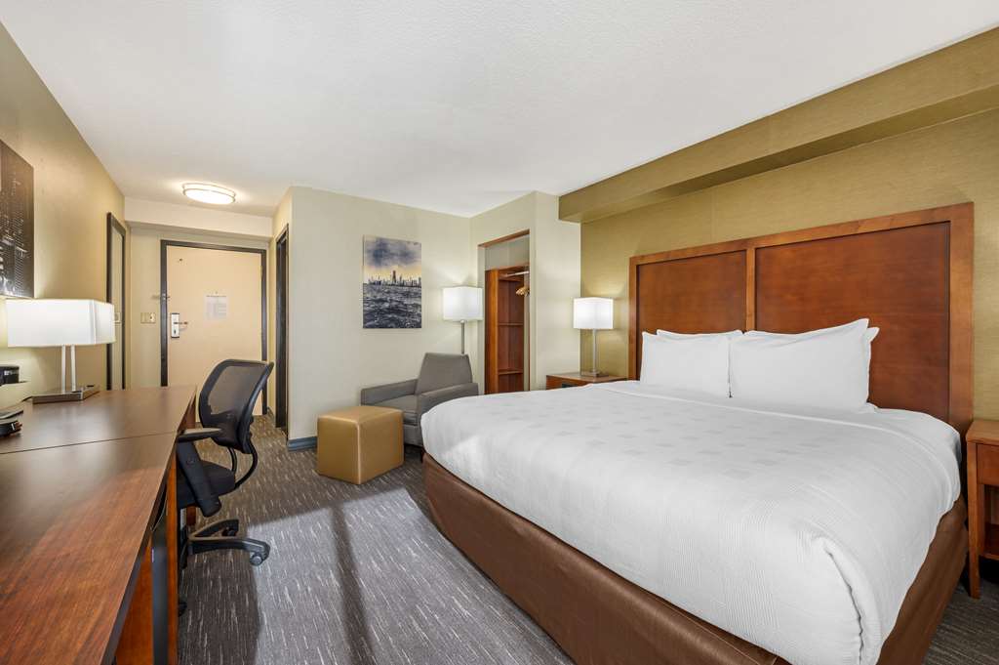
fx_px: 388
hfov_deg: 104.3
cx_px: 500
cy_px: 332
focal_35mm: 14
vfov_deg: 81.1
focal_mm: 14
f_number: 10
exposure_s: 1/6
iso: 200
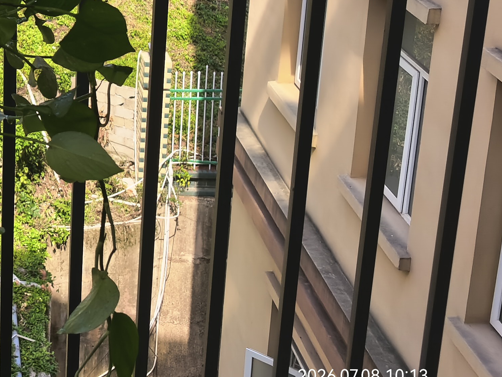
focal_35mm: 66
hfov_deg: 24.8
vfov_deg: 20.6
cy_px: -91
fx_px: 957
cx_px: -182
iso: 50
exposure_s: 1/1147
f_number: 2
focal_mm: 6.98
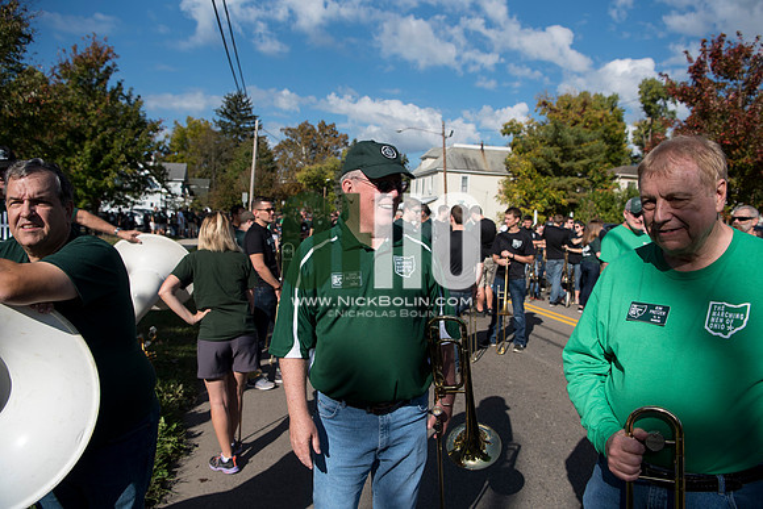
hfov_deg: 73.7
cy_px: 254
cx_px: 382
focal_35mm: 24
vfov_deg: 53.2
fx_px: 509
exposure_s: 1/2500
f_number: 4.5
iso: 250
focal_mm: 24
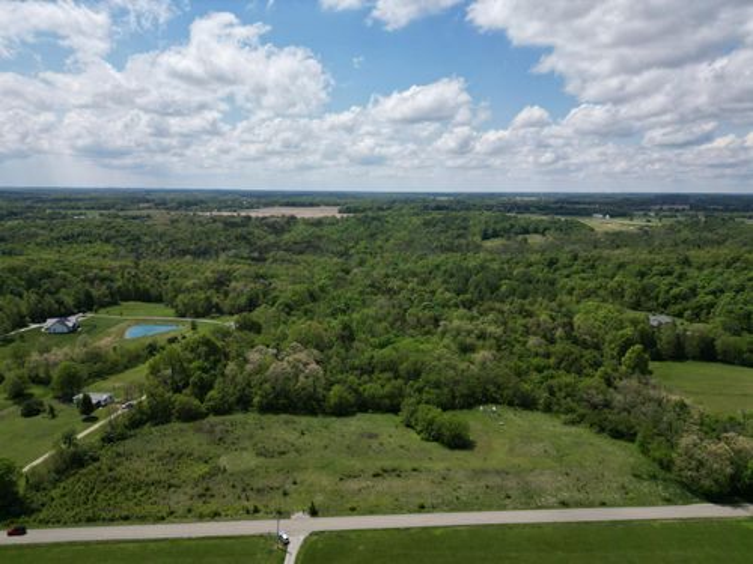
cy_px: 282
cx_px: 376
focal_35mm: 24
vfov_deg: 56.8
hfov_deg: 71.6
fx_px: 522
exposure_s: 1/5000
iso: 130
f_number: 1.7
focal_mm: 6.72
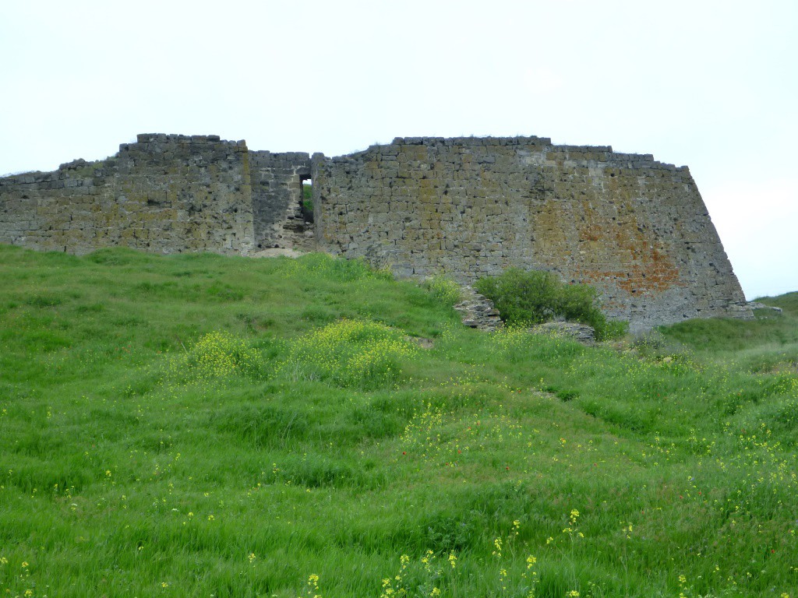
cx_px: 399
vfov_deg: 28.6
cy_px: 299
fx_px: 1176
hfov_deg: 37.5
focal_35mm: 51
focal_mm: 9.1
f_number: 4.7
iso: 160
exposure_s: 1/320
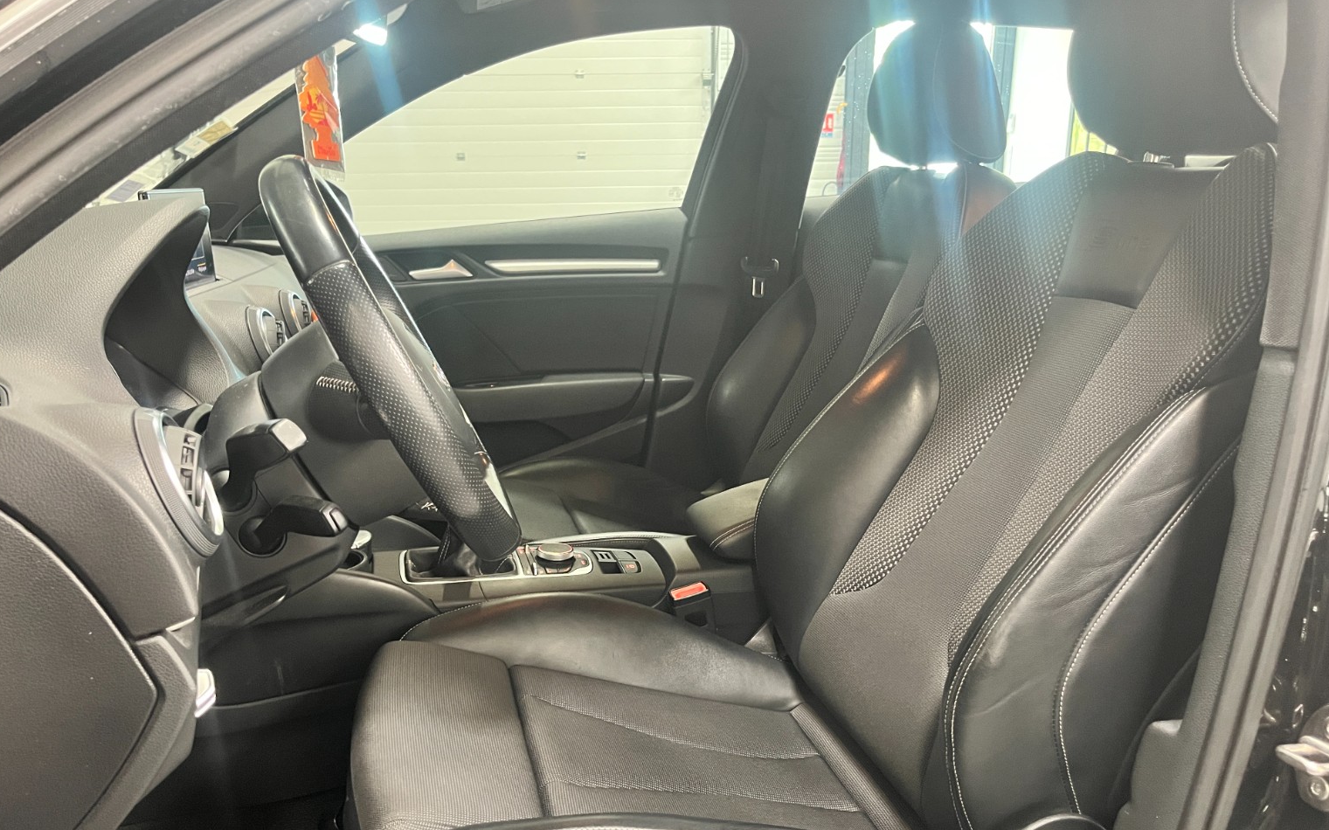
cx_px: 633
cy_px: 515
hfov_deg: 64.6
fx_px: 1050
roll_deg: +1.1
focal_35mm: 29
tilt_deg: -18.7
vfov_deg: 42.8
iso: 400
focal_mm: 5.1
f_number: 1.6
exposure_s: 1/33
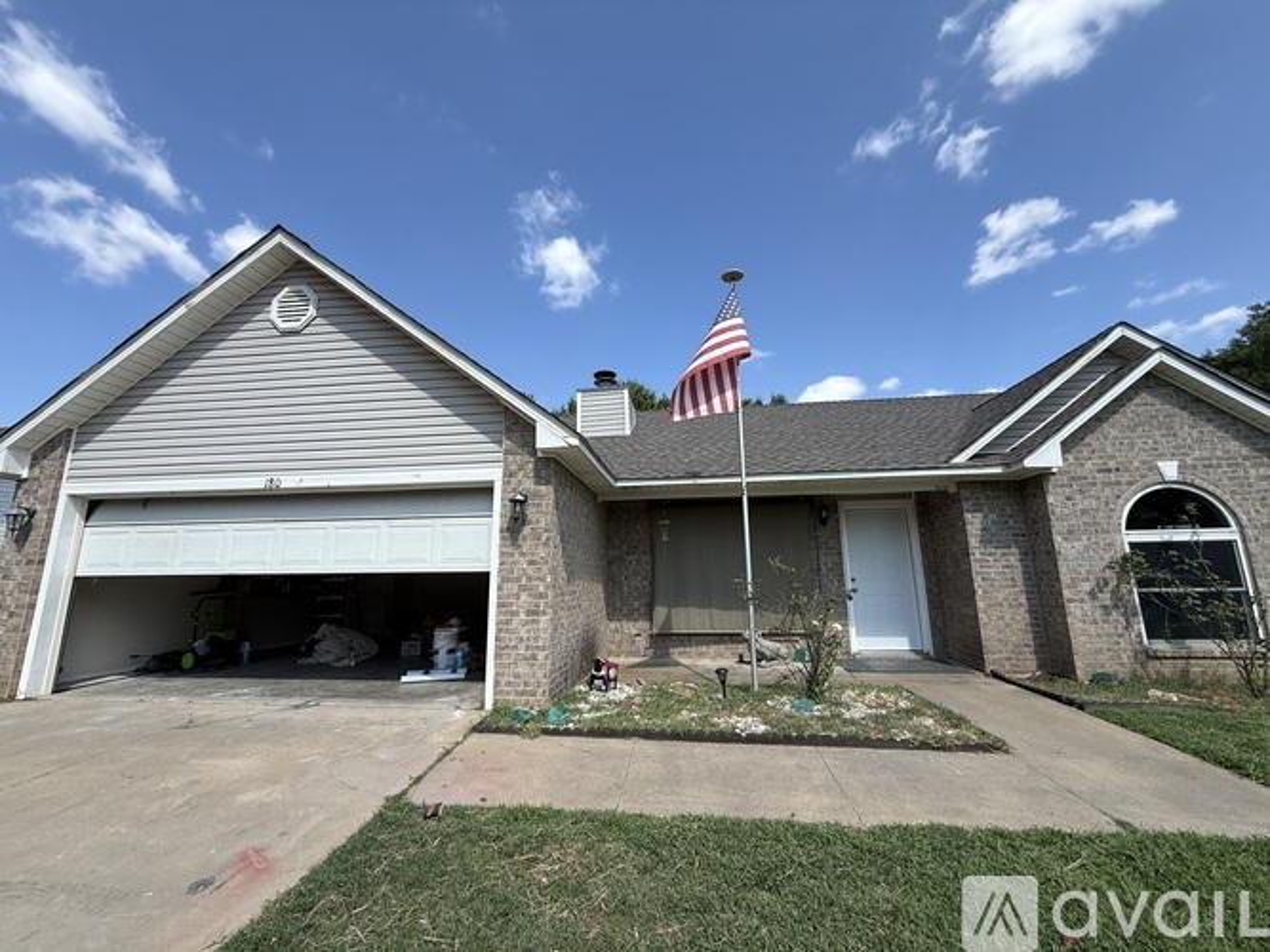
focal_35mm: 14
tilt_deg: +11.7
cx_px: 635
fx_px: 514
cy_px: 476
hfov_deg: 102.1
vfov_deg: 85.7
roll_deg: +1.0
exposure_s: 1/1399
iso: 50
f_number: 2.2
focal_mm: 2.22
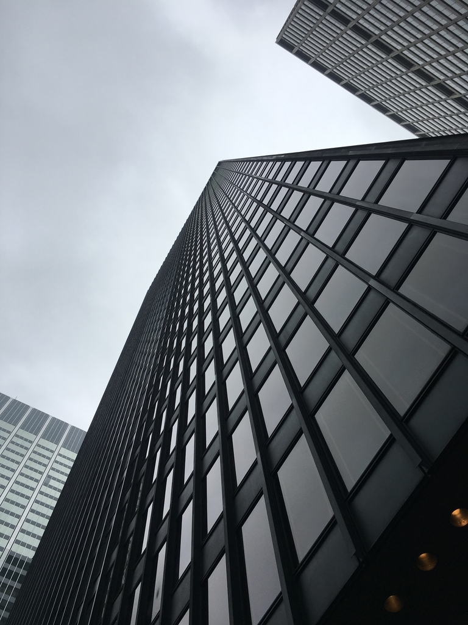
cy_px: 312
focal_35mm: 29
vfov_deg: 61.7
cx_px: 234
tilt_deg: +75.4
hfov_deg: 48.2
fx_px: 523
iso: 25
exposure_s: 1/693
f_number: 2.2
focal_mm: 4.15
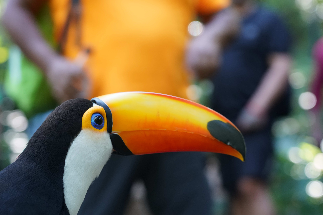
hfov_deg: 17.9
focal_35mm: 114
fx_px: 1023
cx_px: 162
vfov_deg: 12.0
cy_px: 108
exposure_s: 1/160
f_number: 4
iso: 1250
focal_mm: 76
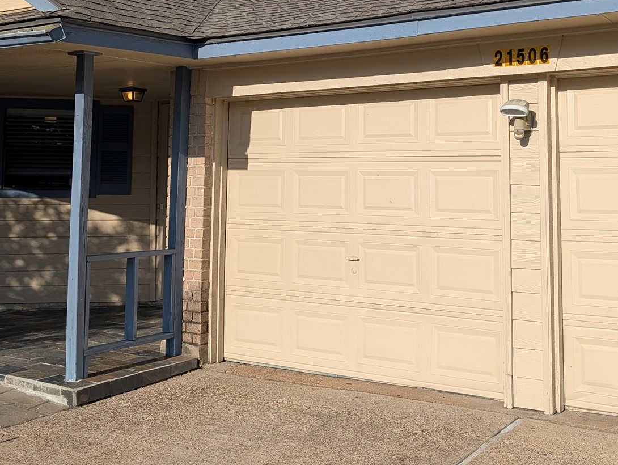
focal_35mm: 45
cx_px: 343
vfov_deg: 31.6
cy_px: 113
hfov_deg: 42.0
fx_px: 804
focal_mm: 6.9
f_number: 1.68
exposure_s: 1/1678
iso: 21
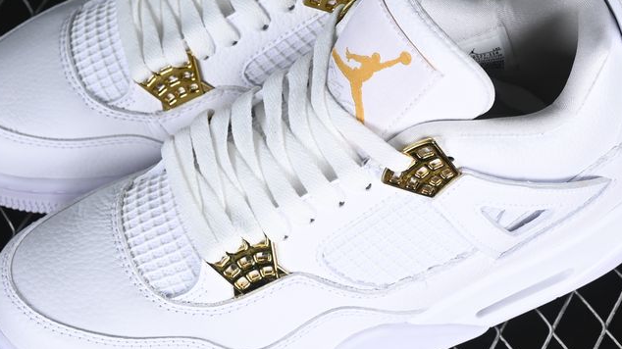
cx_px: 305
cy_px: 131
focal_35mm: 124
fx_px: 2044
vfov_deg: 9.8
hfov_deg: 17.3
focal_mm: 50
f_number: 7.1
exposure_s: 1/100
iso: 160
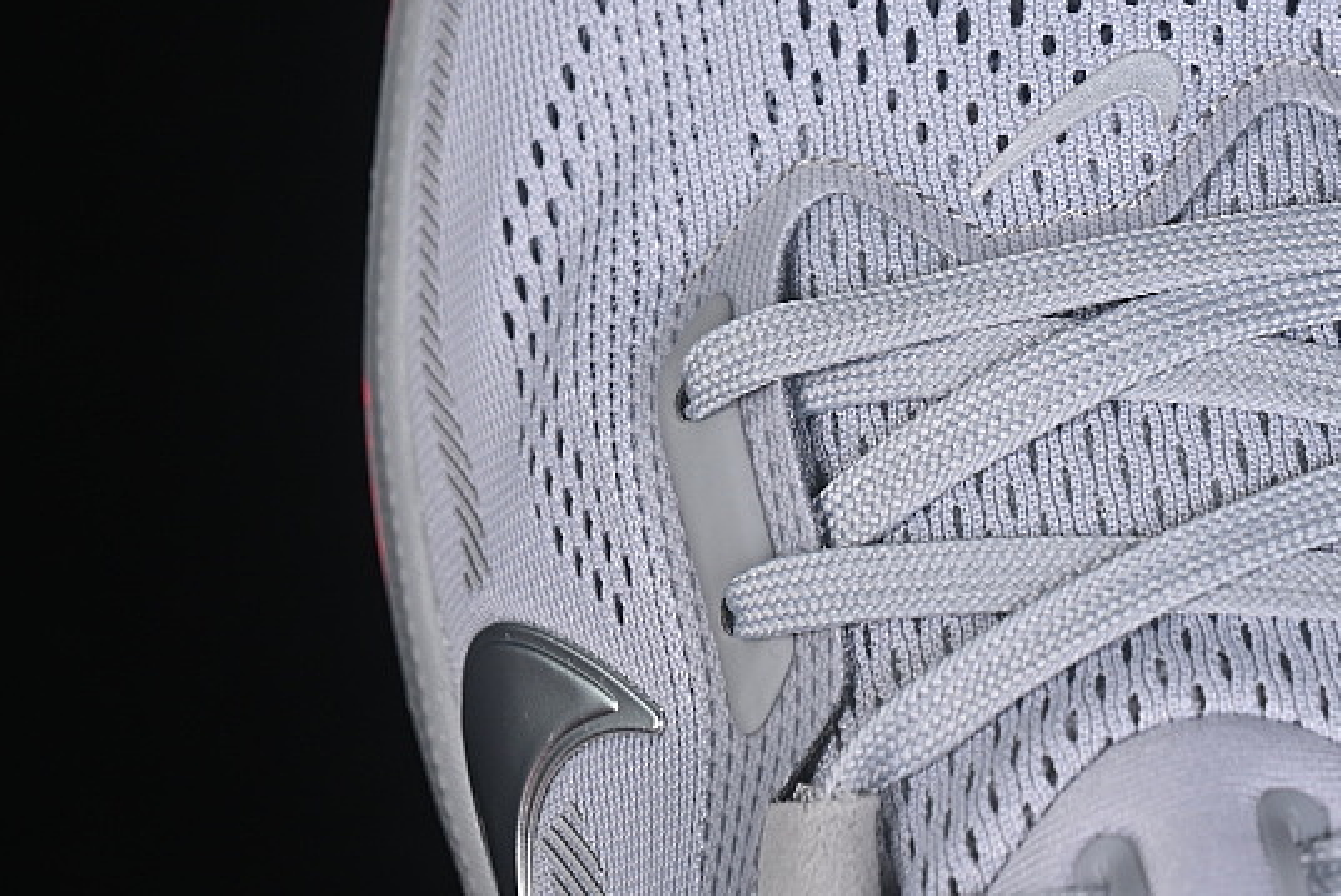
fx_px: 5628
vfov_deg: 9.1
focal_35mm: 151
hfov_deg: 13.5
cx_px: 1031
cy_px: 35
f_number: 7.1
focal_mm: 50
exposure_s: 1/80
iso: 160
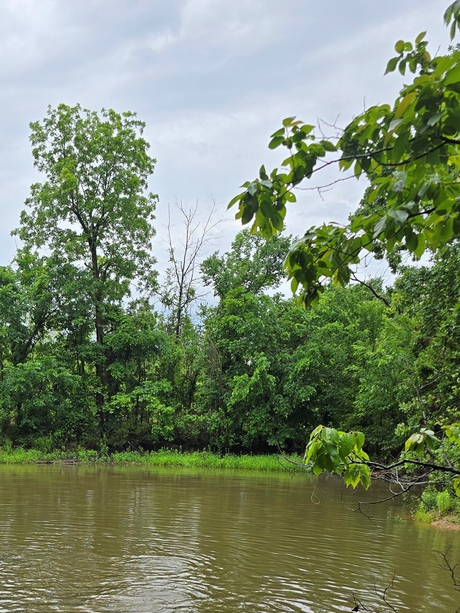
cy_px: 536
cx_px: 73
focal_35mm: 46
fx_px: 815
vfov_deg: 38.7
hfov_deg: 30.5
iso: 12
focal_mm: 6.3
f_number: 1.7
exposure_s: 1/450
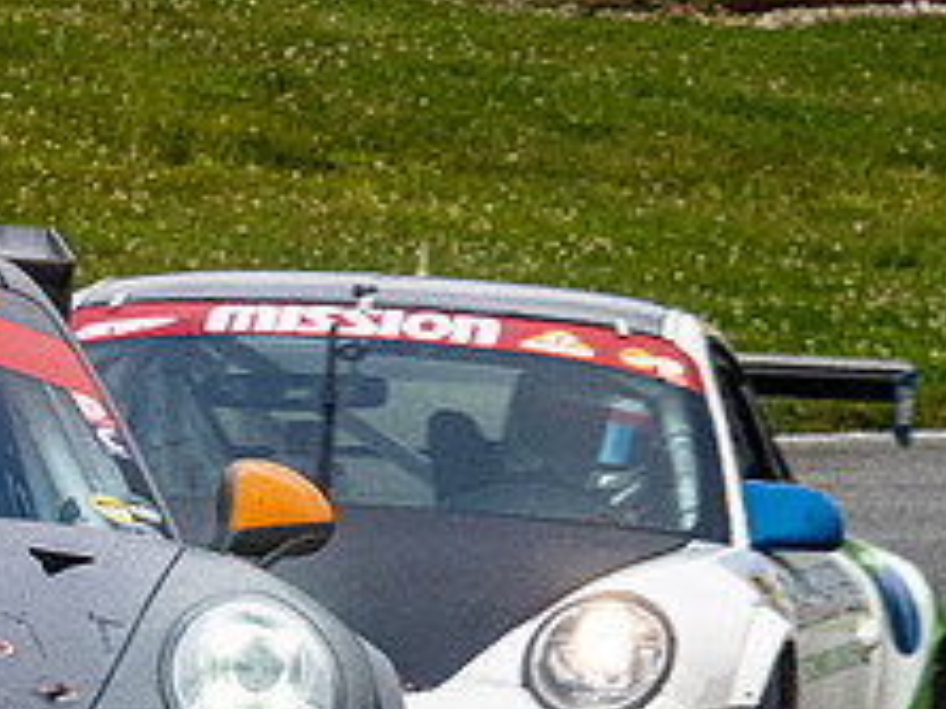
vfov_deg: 1.4
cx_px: -89
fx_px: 29936
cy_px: 639
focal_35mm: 1096
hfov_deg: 1.8
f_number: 11
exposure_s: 1/320
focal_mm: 210
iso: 400
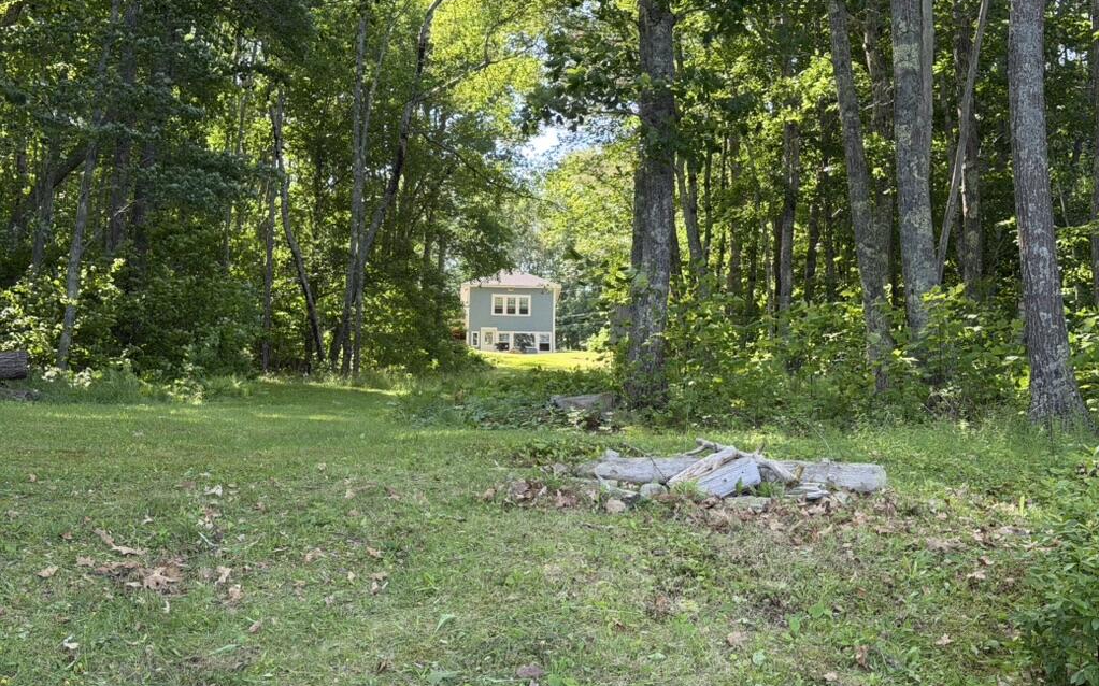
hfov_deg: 39.6
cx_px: 550
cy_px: 275
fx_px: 1527
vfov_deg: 25.3
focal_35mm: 51
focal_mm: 6.76
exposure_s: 1/291
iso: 80
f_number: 1.78
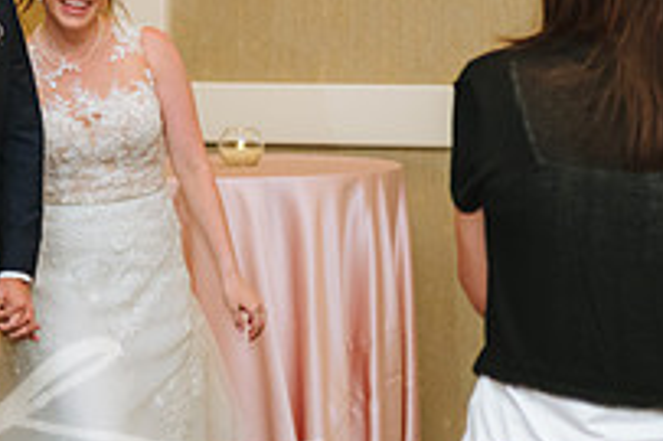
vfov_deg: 7.7
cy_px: 152
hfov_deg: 11.5
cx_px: -69
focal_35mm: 177
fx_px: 3257
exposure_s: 1/160
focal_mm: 62
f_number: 2.8
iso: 1000
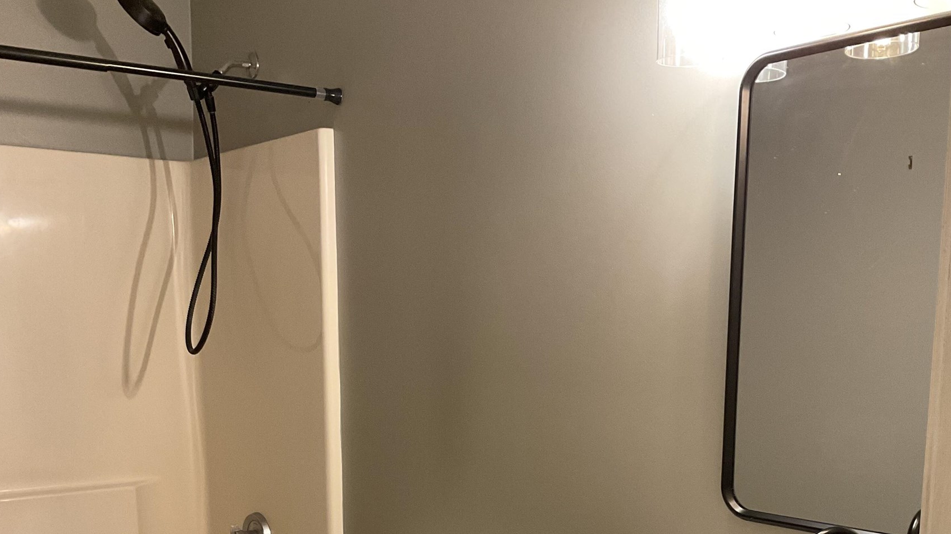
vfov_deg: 26.5
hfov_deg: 47.4
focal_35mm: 43
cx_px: 480
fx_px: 1084
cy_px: 511
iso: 100
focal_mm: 3
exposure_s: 1/60
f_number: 1.8
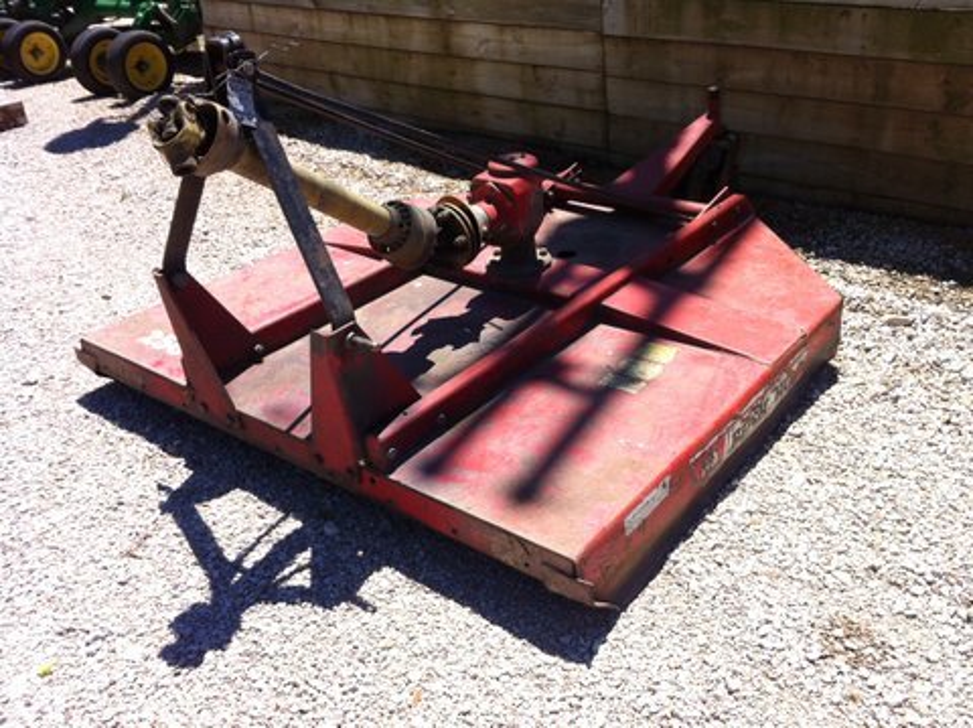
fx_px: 983
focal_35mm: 35
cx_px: 486
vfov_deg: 40.6
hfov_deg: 52.7
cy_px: 364
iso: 80
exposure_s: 1/1257
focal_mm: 3.85
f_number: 2.8
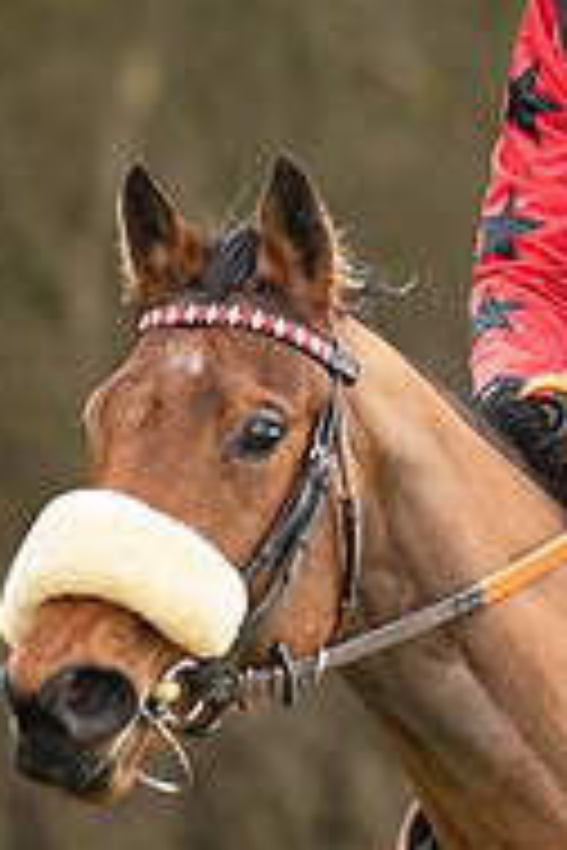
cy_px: 551
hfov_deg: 1.5
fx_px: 21025
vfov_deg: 2.3
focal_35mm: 890
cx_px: 828
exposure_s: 1/1000
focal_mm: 135
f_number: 1.8
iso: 250
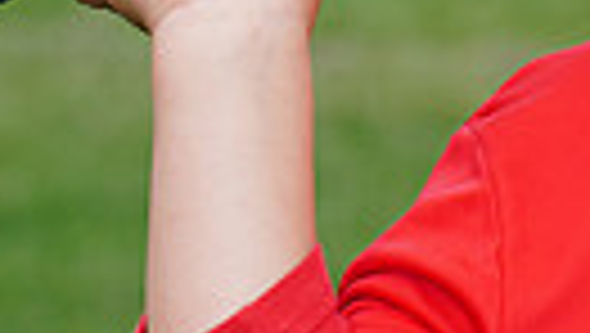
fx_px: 13546
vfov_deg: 1.4
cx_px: 1085
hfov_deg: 2.5
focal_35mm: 865
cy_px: -290
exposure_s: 1/250
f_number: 9
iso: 200
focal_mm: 186
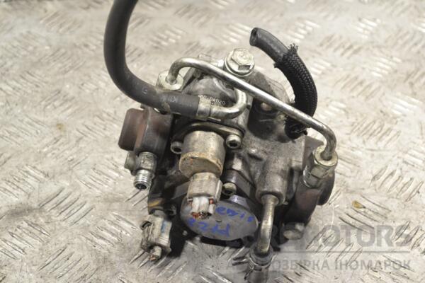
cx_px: 212
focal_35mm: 82
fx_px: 974
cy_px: 142
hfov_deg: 24.6
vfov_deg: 16.6
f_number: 7.1
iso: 3200
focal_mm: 55
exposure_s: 1/200
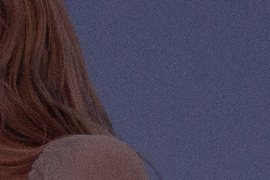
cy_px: 153
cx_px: -208
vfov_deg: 6.0
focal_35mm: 229
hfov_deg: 8.6
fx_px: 1717
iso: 500
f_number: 2.8
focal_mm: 28
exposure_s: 1/500
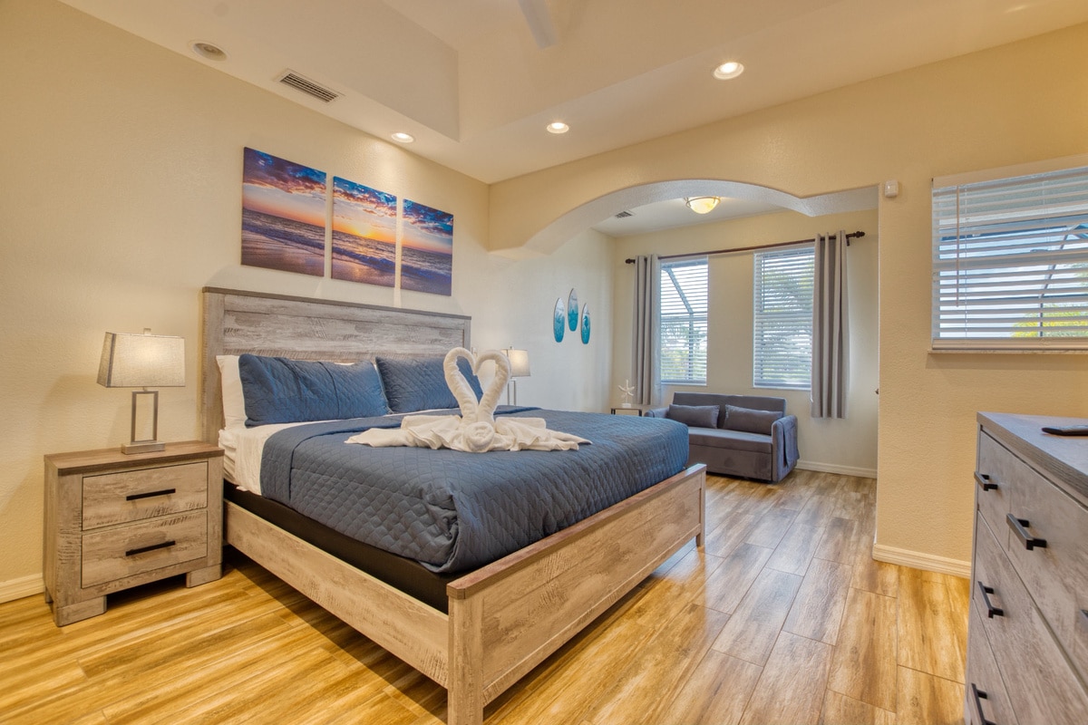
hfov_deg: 100.4
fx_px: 453
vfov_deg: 77.3
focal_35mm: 15
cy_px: 362
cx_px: 544
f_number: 8
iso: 400
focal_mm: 10
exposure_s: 1/20
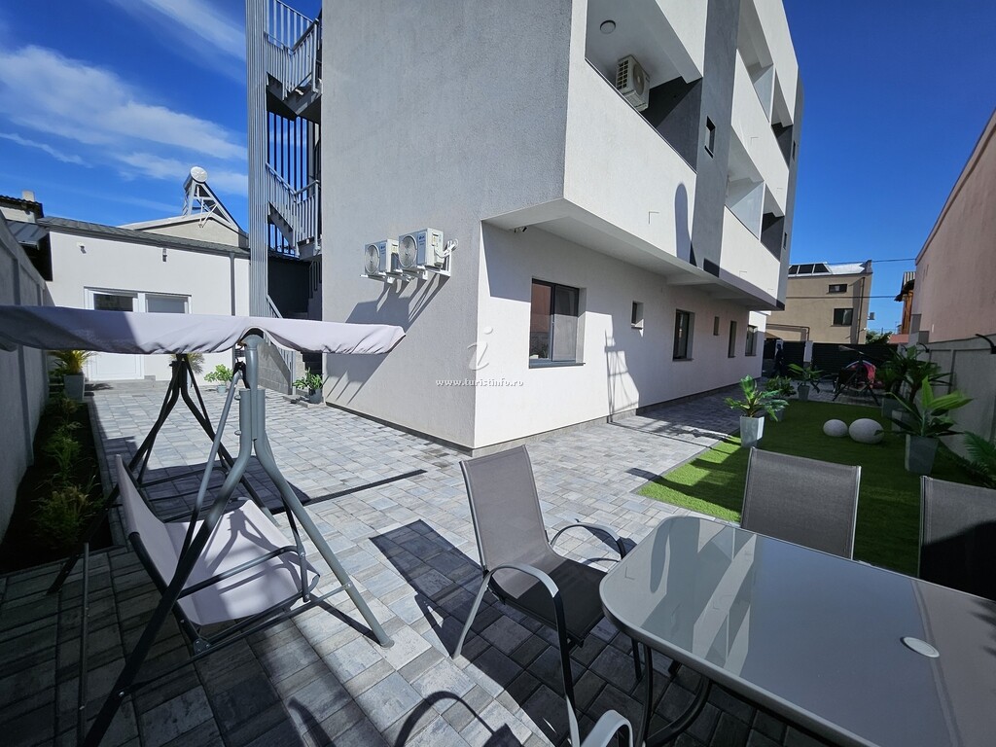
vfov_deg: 89.9
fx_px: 374
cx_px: 498
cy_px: 374
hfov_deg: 106.2
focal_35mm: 13
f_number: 2.2
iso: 32
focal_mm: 1.7
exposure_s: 1/1913
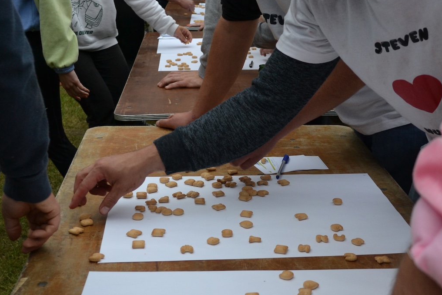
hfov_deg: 38.7
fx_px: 626
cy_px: 199
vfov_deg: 26.3
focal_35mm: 51
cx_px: 269
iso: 500
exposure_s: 1/500
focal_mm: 18
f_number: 3.5
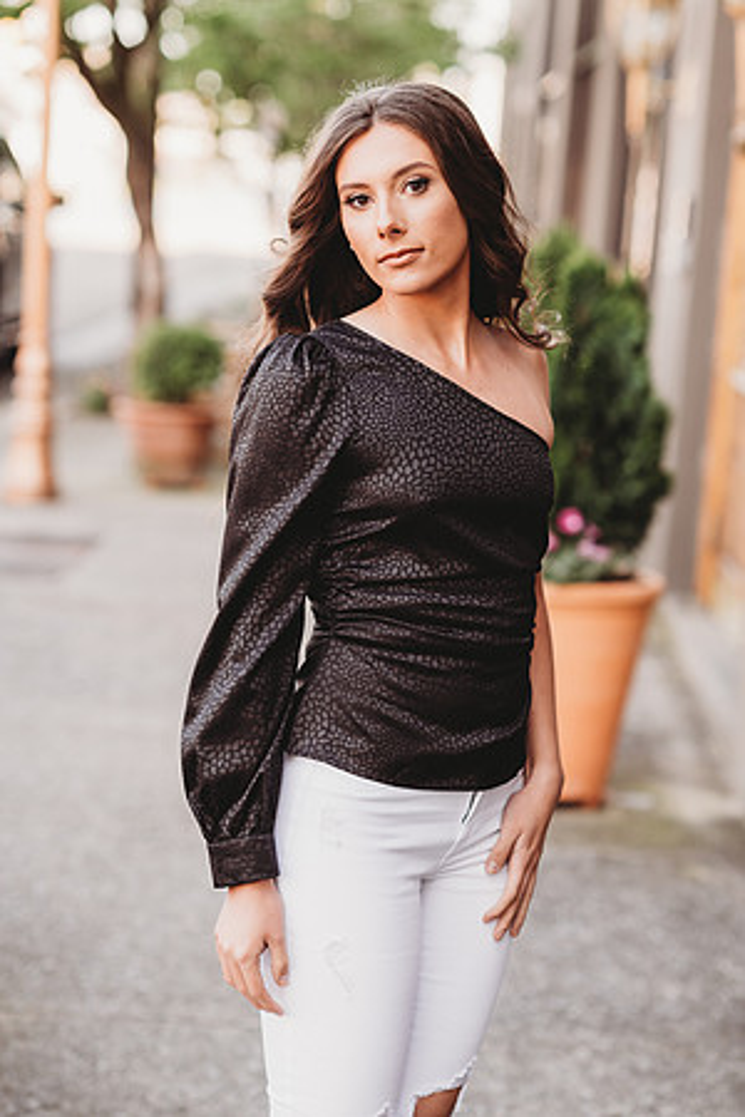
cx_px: 372
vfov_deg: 23.9
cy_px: 558
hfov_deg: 16.1
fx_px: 2638
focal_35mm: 85
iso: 200
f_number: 2.5
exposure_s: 1/250
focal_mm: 85
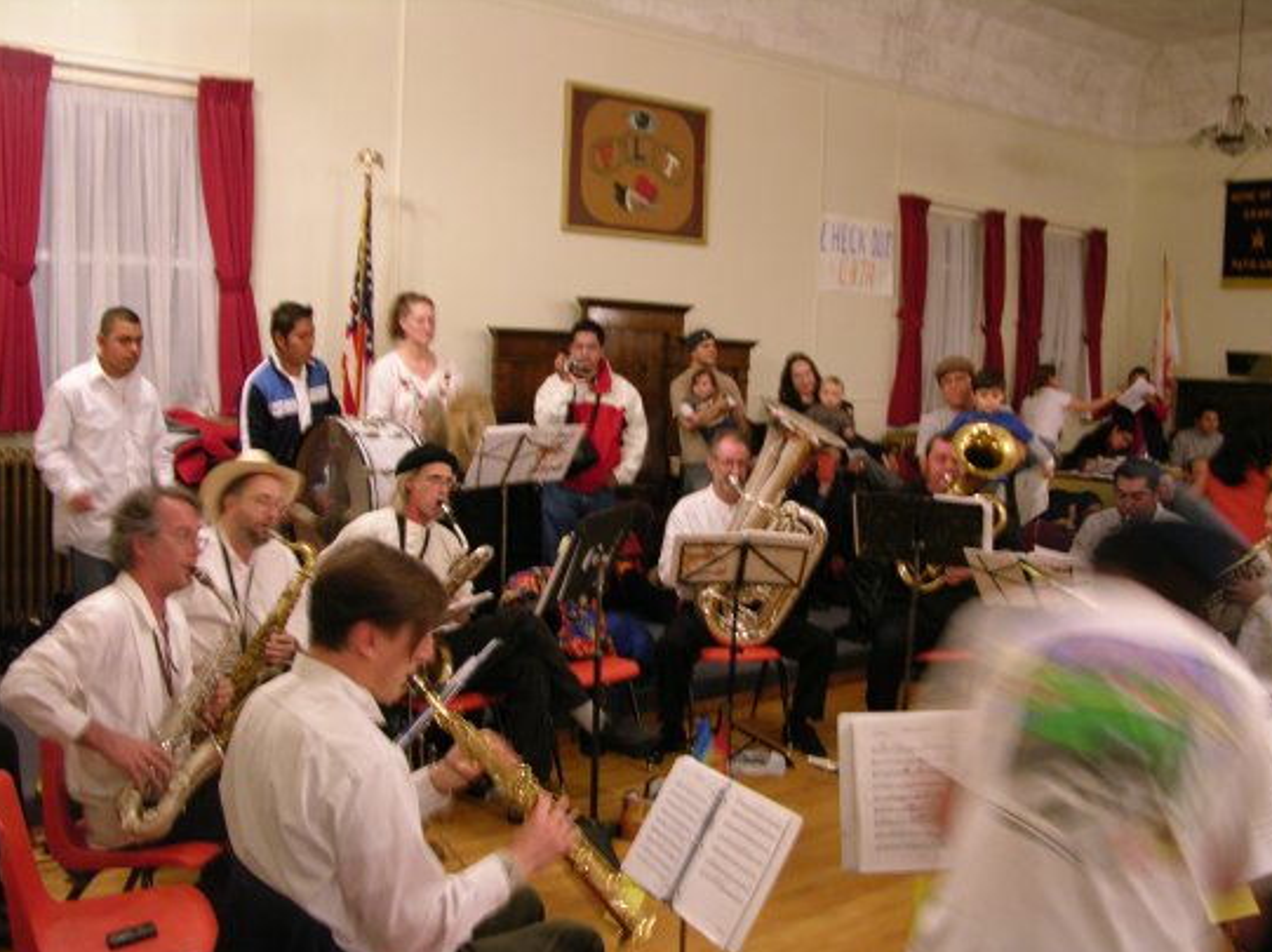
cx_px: 644
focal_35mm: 36
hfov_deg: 51.4
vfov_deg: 39.6
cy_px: 488
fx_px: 1322
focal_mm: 8.9
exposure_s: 1/4.4
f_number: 2.8
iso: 200
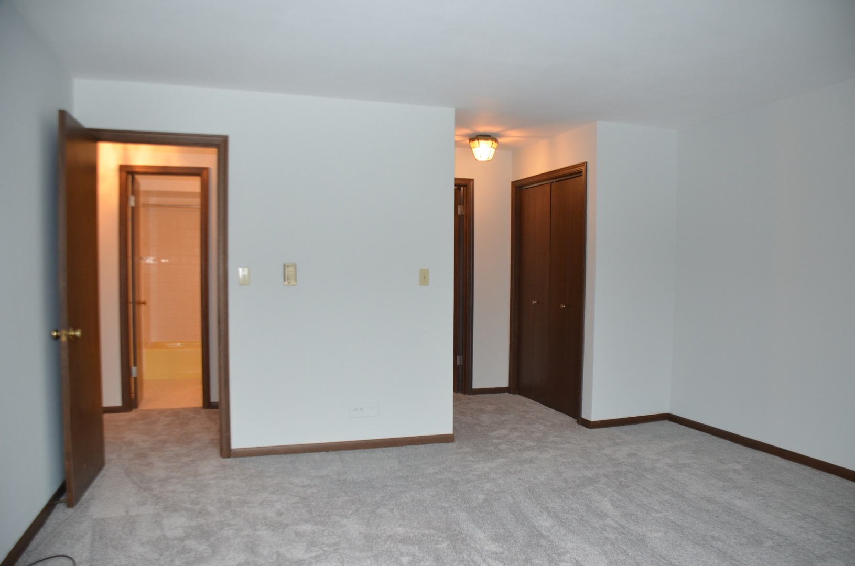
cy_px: 283
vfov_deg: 47.7
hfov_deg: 67.5
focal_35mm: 27
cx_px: 428
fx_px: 640
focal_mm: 18
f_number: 4
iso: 500
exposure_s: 1/60
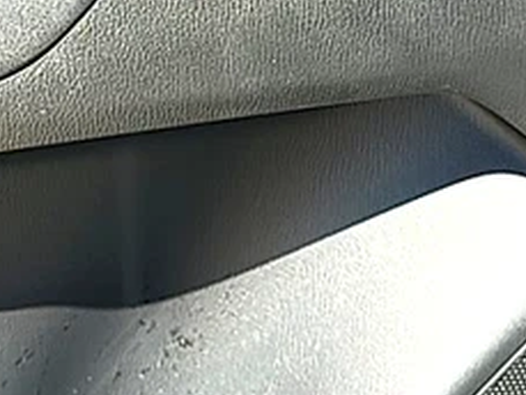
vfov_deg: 14.0
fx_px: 1536
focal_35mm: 101
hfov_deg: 19.0
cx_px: 34
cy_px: -146
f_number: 1.78
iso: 80
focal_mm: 6.86
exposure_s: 1/639
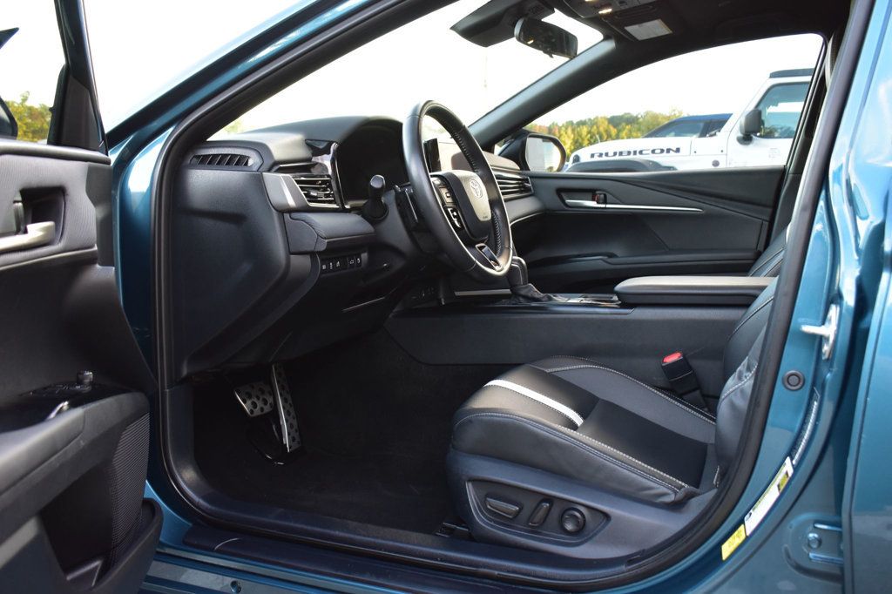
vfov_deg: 39.9
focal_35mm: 33
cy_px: 297
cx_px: 446
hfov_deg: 57.2
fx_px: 817
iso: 640
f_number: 6.3
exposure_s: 1/15
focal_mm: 22
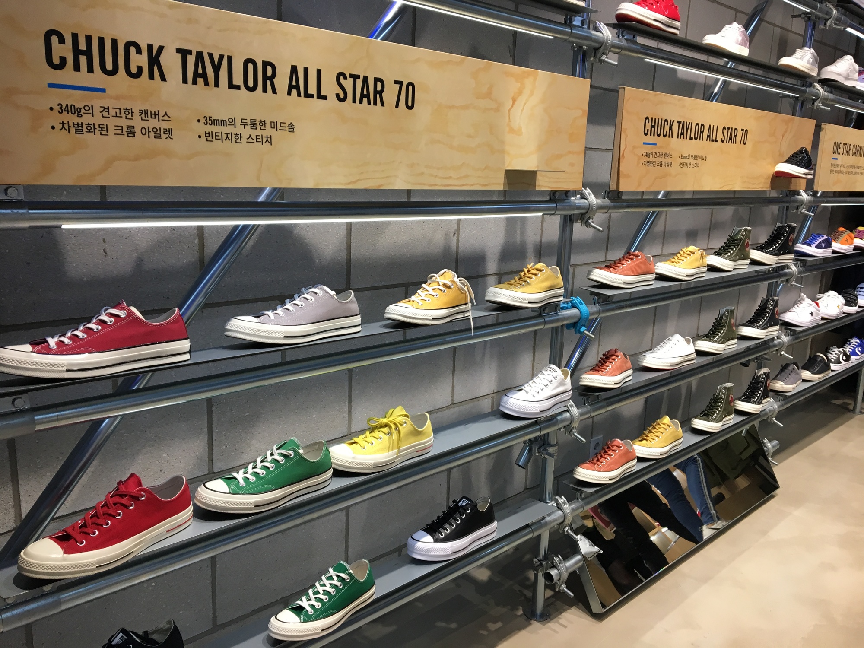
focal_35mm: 29
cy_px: 324
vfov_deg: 48.2
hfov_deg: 61.7
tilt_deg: -11.3
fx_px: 724
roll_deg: -2.7
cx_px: 432
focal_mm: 4.15
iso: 25
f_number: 2.2
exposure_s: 1/30
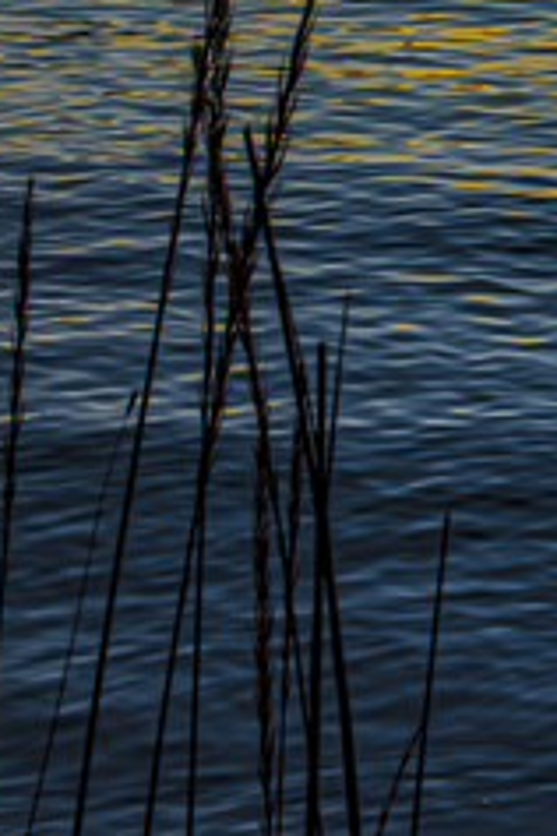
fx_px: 3086
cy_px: -28
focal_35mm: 133
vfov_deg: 15.1
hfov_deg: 9.8
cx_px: 1006
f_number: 22
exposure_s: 1/30
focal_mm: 35
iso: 100
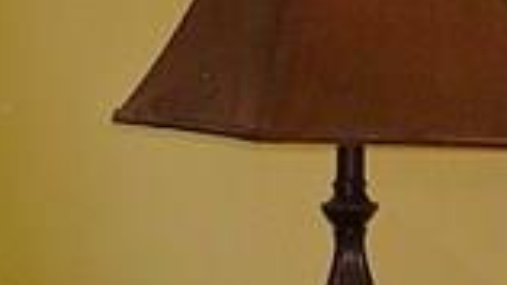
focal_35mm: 269
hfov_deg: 7.9
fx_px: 3618
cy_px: 202
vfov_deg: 4.5
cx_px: -109
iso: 50
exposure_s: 1/60
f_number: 2.8
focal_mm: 6.3
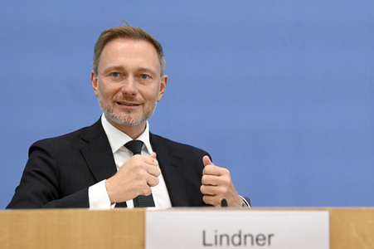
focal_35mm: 98
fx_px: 1017
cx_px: 187
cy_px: 124
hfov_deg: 20.8
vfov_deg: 13.9
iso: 3200
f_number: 5.6
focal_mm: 98
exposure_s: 1/640
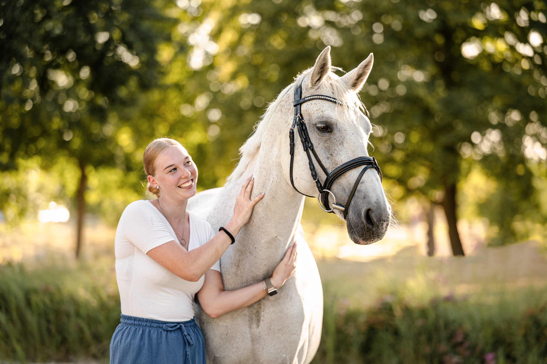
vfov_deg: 11.0
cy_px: 182
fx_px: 1898
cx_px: 274
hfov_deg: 16.4
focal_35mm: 125
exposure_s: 1/1000
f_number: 2.8
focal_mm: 125
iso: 160
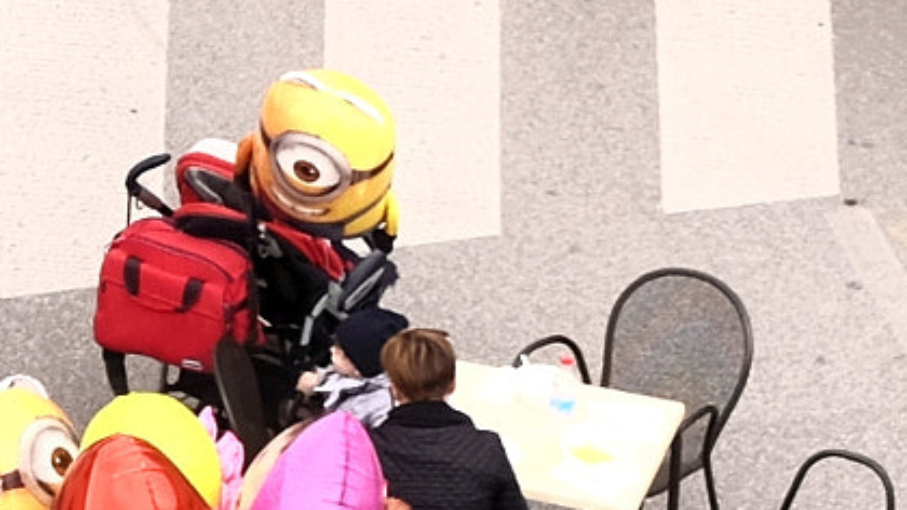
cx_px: 231
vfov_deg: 3.6
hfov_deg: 6.5
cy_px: 1001
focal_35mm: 331
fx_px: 7959
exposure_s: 1/340
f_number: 4
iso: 400
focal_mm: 55
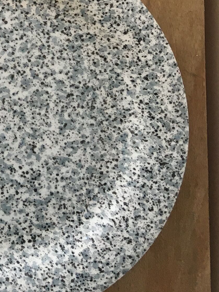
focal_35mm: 105
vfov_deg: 16.8
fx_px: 886
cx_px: -166
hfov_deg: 12.9
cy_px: -163
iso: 64
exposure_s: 1/33
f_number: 2.2
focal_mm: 4.15
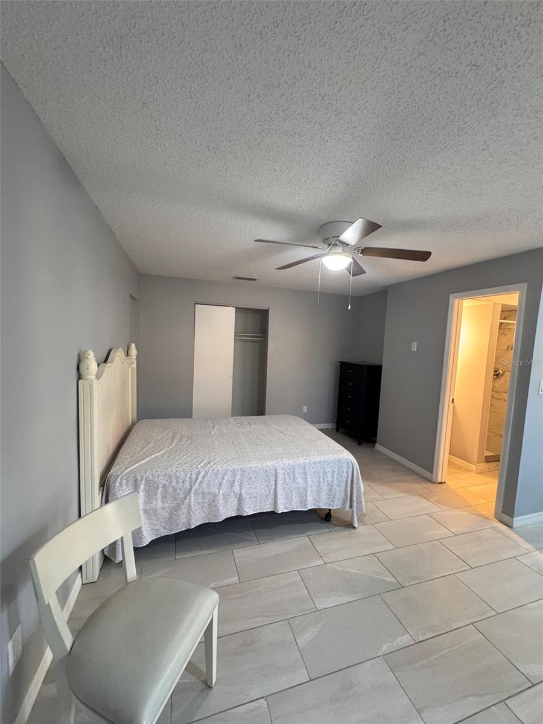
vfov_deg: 102.1
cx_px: 272
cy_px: 362
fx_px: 293
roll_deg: -1.8
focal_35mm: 14
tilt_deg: -4.3
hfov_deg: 85.7
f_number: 2.2
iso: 640
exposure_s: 1/60
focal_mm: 2.22
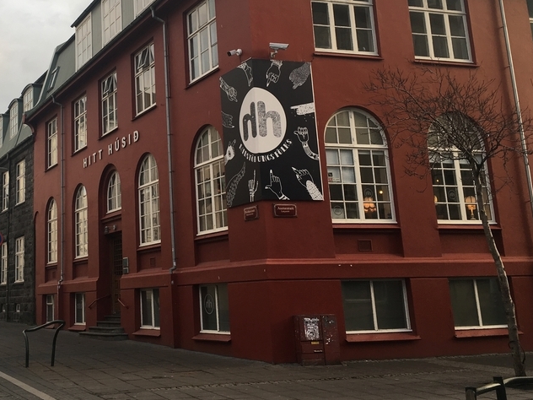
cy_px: 116
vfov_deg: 30.5
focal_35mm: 47
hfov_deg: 39.4
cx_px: 136
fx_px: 724
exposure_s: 1/100
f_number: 2.2
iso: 25
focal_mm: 4.15
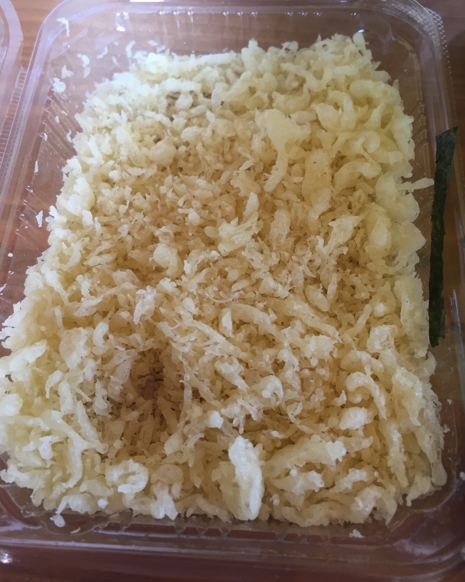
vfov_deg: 57.1
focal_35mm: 31
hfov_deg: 47.1
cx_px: 232
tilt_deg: -63.2
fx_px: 533
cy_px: 275
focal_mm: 4.15
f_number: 2.2
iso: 64
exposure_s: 1/30
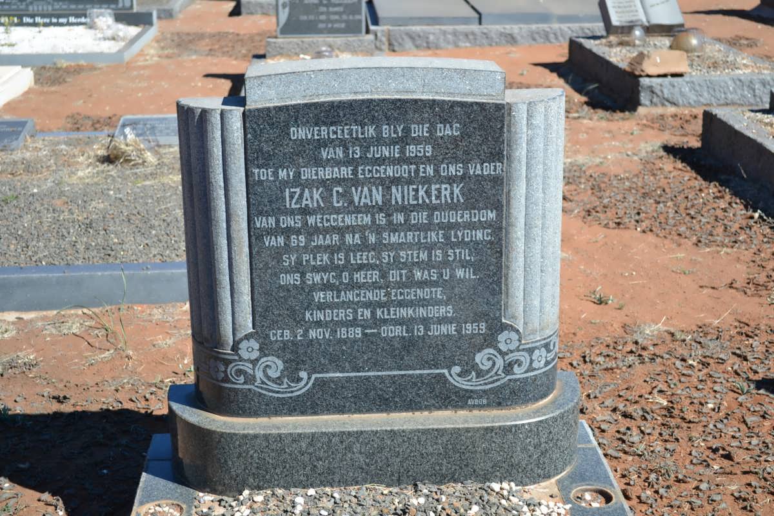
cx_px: 387
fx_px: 1161
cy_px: 258
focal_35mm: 54
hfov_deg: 36.9
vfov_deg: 25.1
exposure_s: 1/125
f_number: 5.6
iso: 140
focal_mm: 36
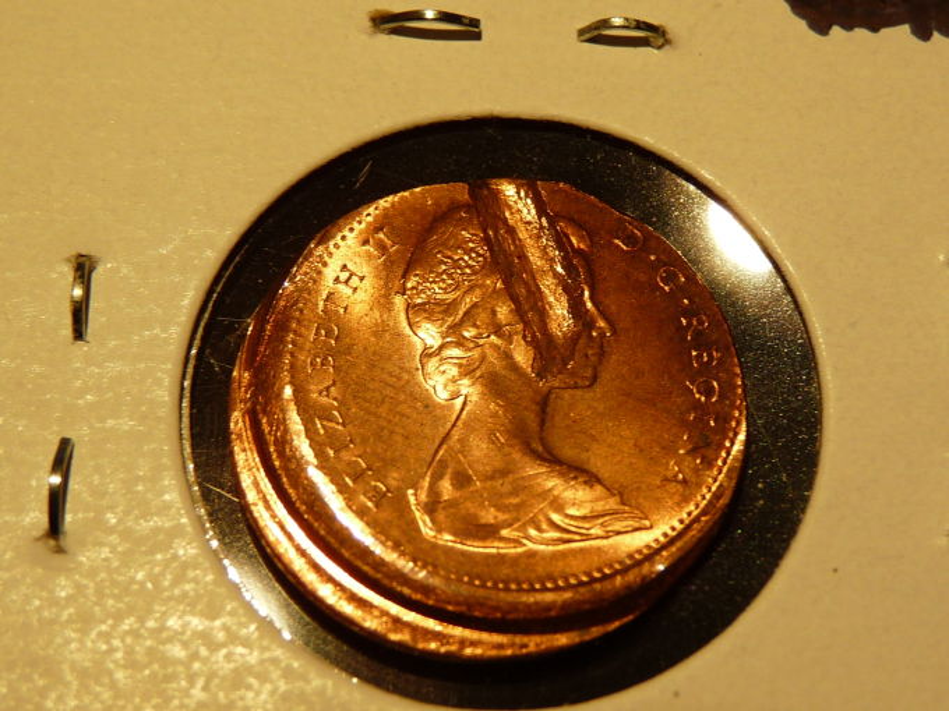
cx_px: 474
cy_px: 356
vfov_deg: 14.2
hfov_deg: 18.9
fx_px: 2851
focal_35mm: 104
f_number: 3.2
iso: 100
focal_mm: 10.4
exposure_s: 1/50
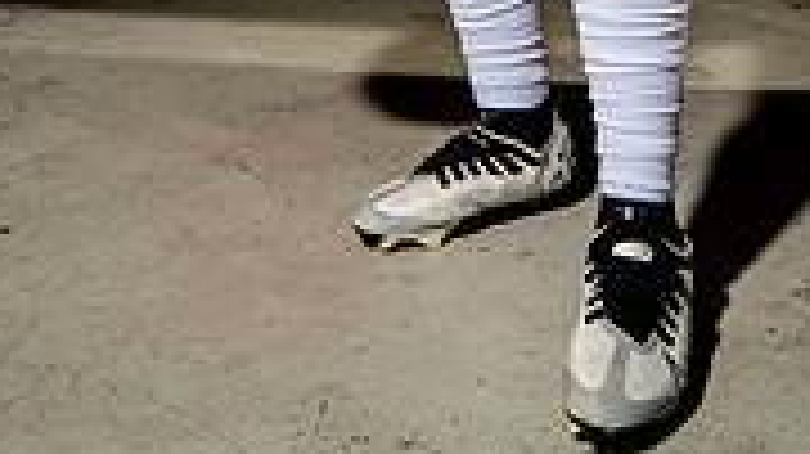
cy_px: -530
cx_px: 432
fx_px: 1352
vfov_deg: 14.6
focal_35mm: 63
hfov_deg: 33.3
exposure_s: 1/250
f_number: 5.6
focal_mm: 24
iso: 200
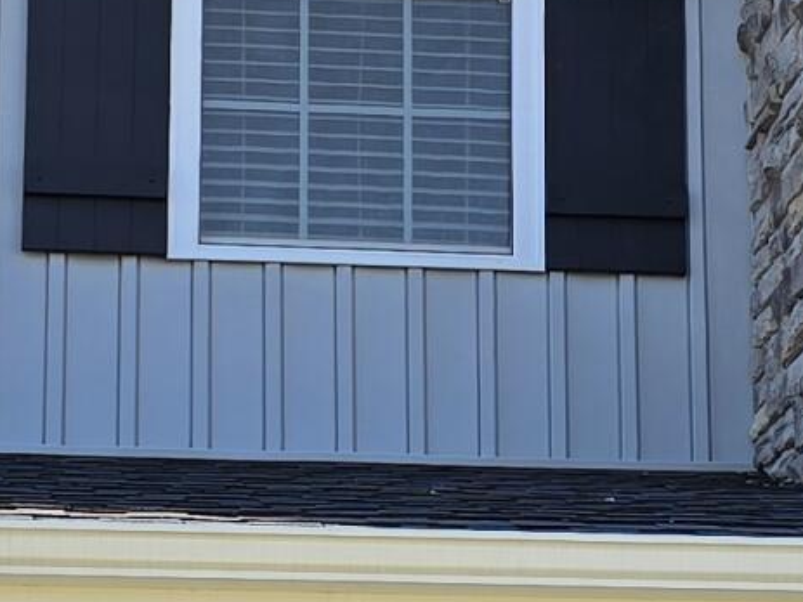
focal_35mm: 149
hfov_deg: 13.2
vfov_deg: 9.9
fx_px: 3456
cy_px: 567
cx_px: 295
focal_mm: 6.3
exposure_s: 1/494
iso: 12
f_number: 1.7
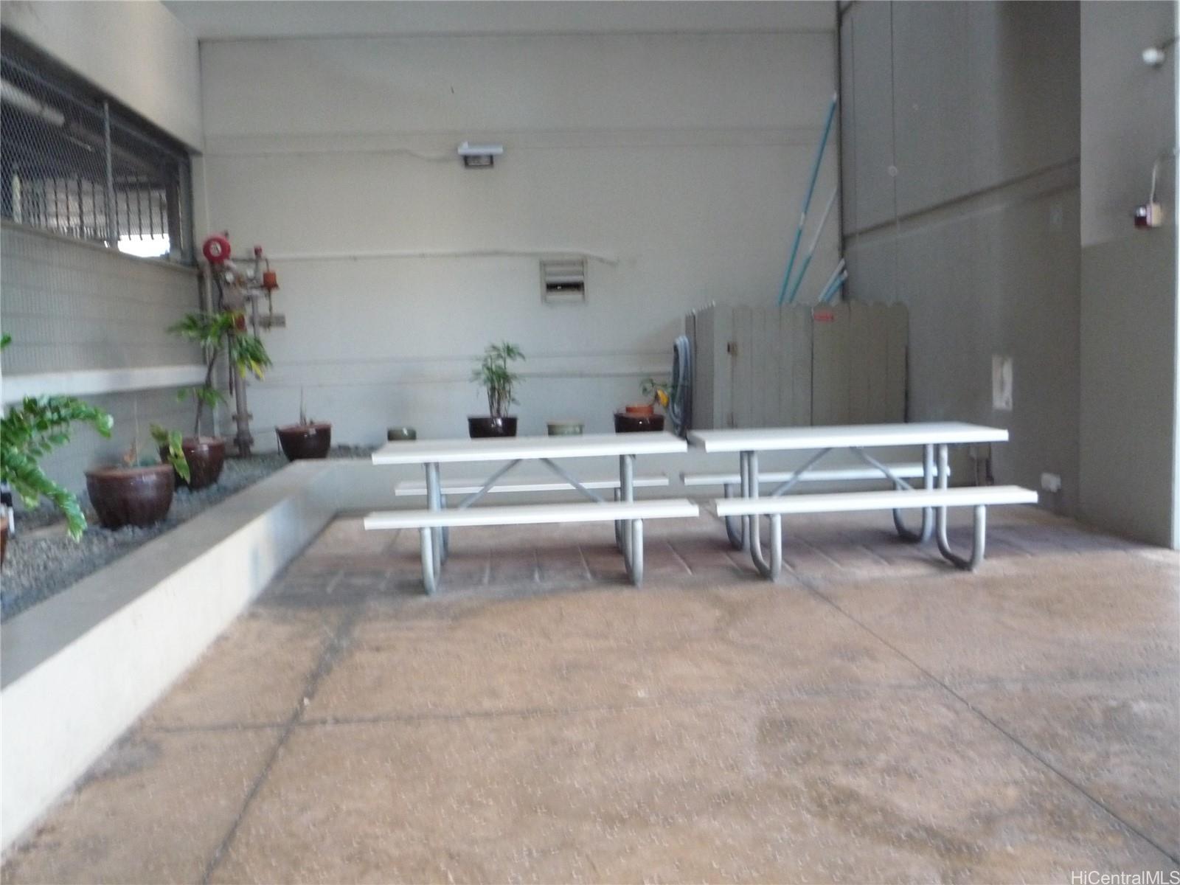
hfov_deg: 60.0
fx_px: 1023
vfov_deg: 46.8
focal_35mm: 30
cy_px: 442
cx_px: 590
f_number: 3.3
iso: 500
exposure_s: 1/30
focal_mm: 5.2
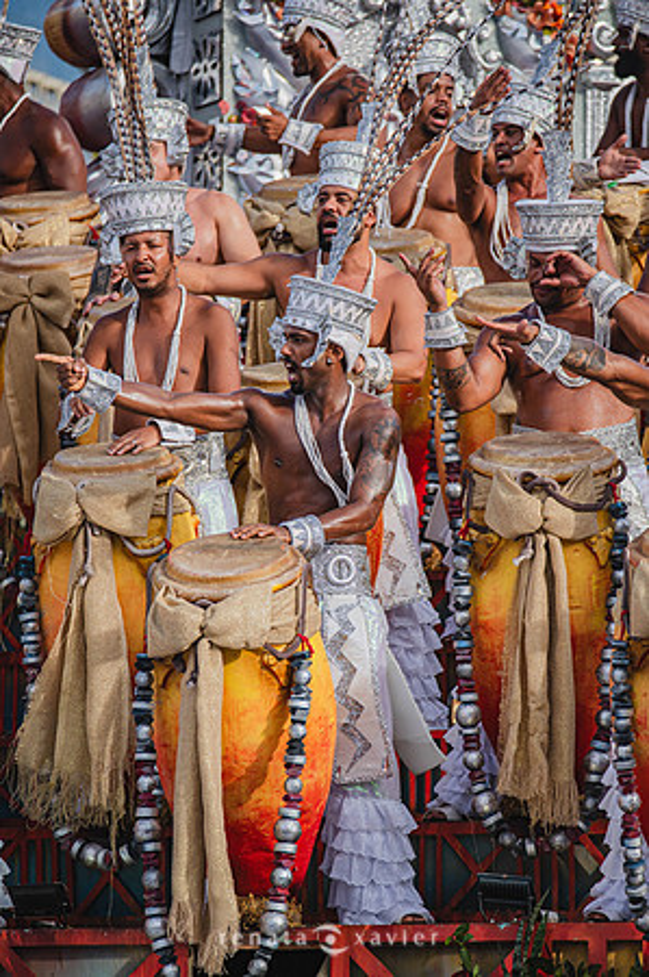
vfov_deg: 9.4
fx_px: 5962
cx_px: 324
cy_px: 488
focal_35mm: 220
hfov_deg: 6.2
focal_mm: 220
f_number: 5.6
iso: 400
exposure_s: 1/1600
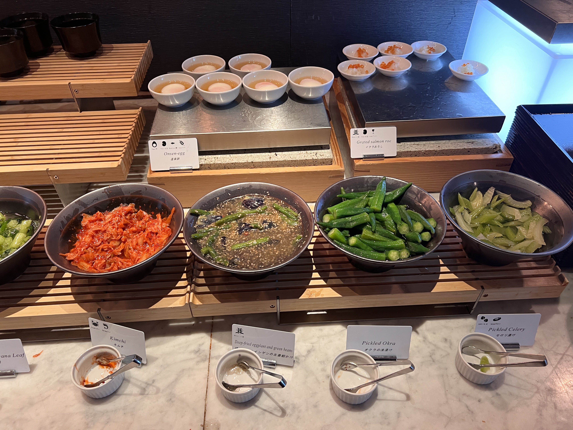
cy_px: 215
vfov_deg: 53.1
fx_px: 430
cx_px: 286
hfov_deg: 67.3
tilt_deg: -42.6
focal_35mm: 26
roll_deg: +1.9
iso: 200
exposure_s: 1/50
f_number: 1.5
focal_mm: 5.7
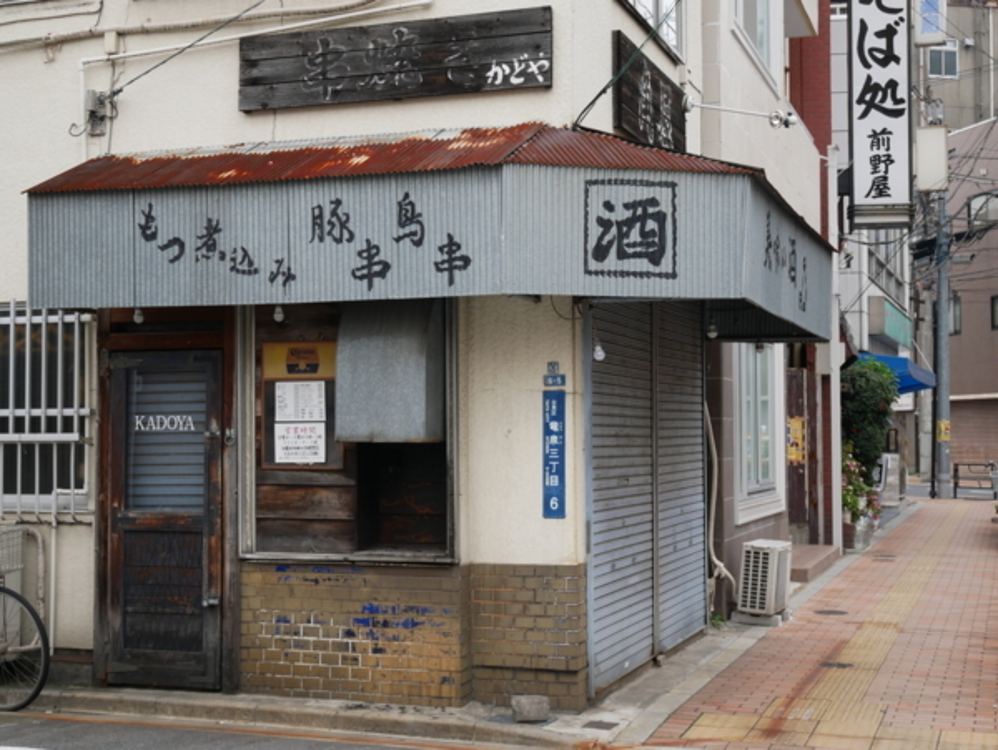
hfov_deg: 35.5
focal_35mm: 54
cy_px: 375
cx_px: 499
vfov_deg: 27.1
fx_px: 1558
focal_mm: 27
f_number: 5.3
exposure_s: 1/60
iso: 200
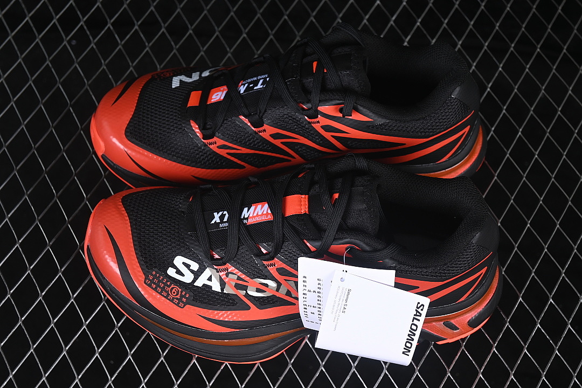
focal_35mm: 75
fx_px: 1212
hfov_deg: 27.0
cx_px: 291
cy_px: 194
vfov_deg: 18.2
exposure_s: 1/60
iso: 160
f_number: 6.3
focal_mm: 50
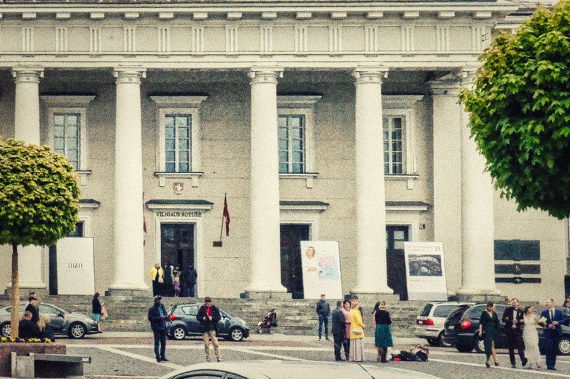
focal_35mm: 105
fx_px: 1661
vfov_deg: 13.0
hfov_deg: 19.5
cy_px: 190
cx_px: 285
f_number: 22
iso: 25600
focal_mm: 70
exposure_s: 1/4000
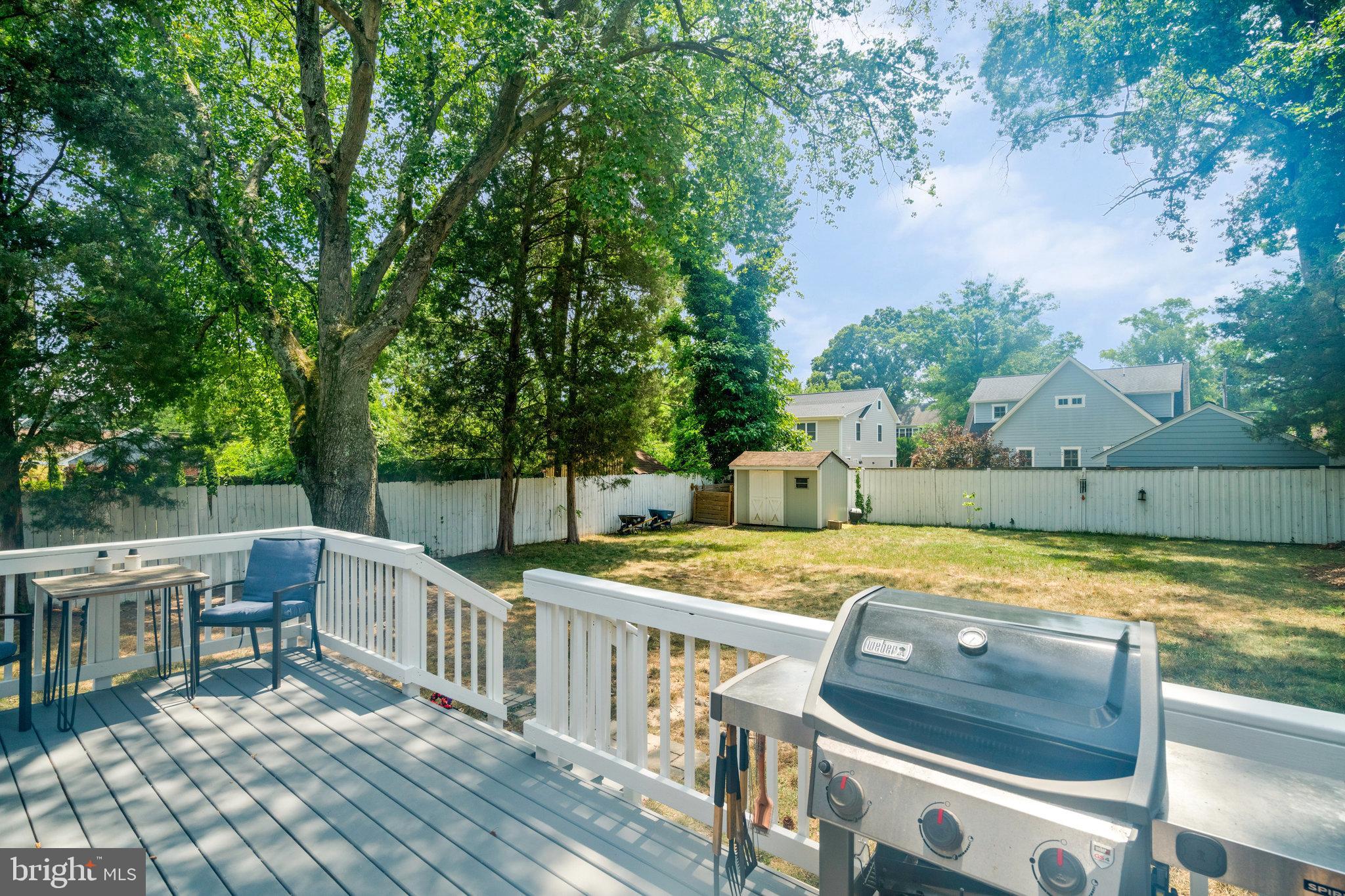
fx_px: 598
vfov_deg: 73.7
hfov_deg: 96.7
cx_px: 672
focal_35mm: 16
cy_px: 448
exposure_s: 1/1000
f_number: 8
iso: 1000
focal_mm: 16
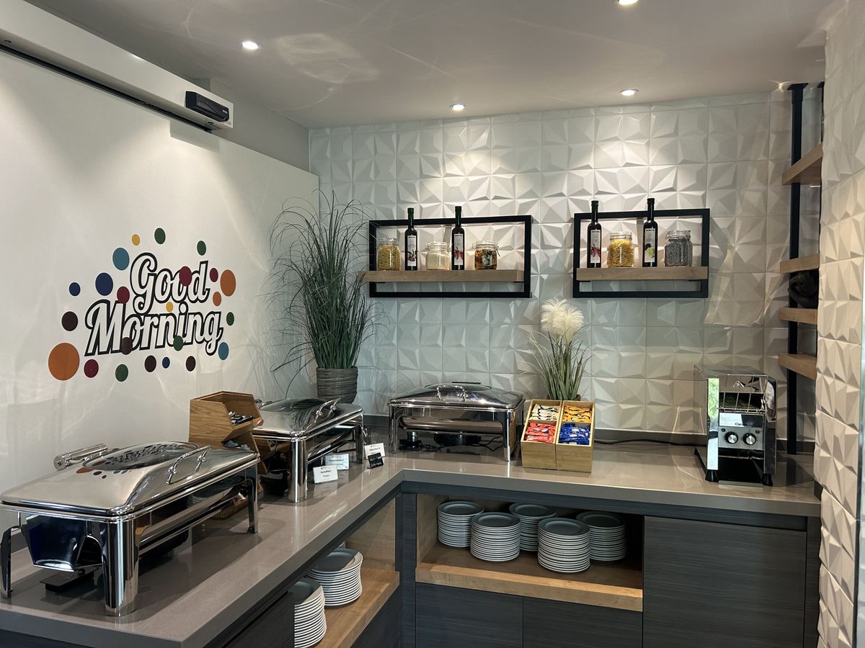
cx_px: 432
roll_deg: +0.3
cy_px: 324
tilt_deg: -2.7
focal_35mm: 26
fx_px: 650
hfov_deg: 67.3
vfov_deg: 53.1
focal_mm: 5.7
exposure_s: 1/100
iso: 100
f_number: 1.5
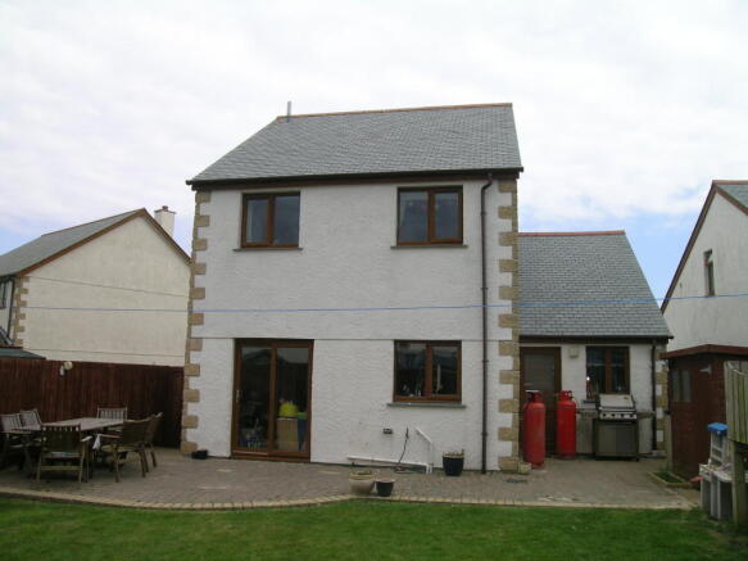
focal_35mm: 28
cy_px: 280
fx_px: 605
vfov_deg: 49.7
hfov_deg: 63.5
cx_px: 374
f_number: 7.1
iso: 71
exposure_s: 1/226
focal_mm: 5.8
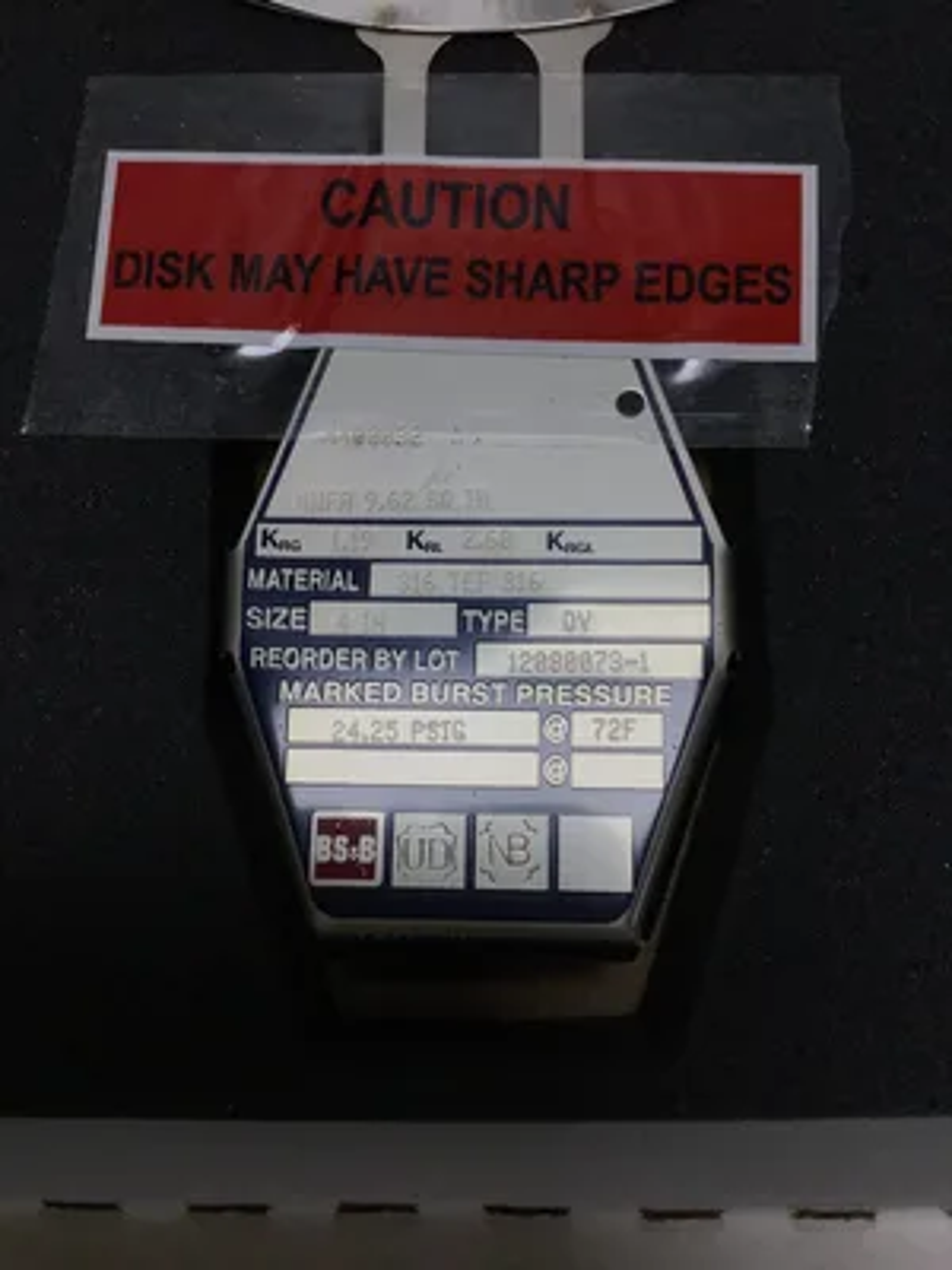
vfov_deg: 58.4
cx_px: 476
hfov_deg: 45.4
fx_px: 1137
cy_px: 635
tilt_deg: -73.9
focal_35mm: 31
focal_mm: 3.3
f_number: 2.4
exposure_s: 1/1006
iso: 25
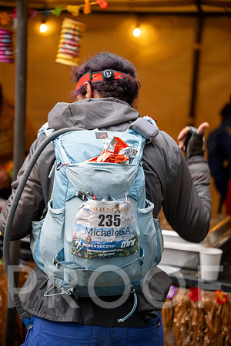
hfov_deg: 19.5
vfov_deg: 28.8
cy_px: 173
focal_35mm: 70
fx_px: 674
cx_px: 116
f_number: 2.8
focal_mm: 70
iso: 1250
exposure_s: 1/160
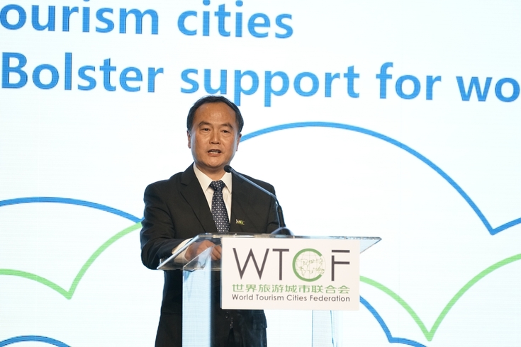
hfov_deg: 6.9
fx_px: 4341
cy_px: 174
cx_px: 260
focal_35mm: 300
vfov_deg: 4.6
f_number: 5.6
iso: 3200
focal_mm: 300
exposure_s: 1/200
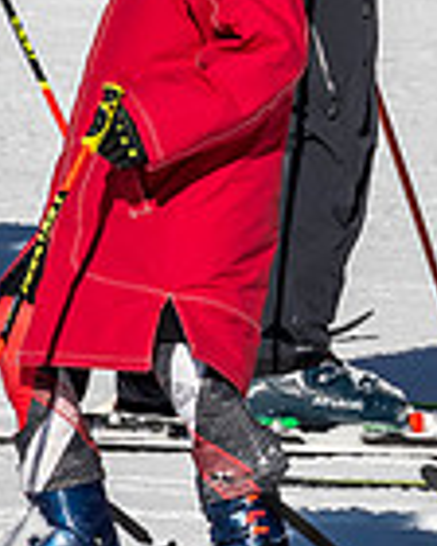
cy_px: 19
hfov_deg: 0.5
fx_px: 49374
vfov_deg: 0.6
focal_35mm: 3054
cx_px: 777
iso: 320
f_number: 8
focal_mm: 400
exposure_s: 1/2000
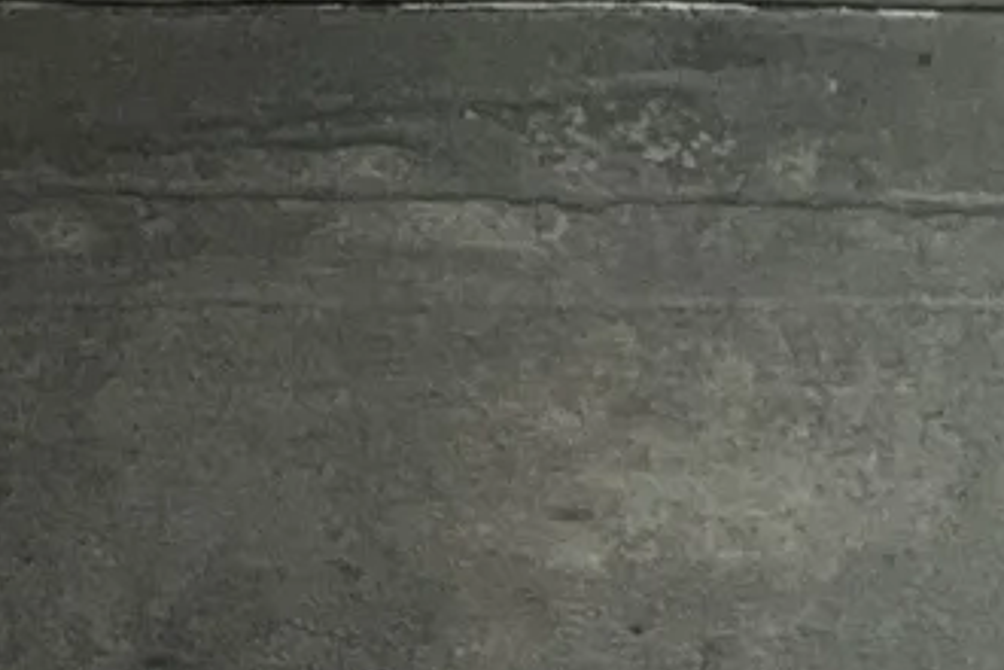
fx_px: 5856
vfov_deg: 6.4
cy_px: 1179
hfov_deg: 7.6
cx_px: -2696
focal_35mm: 210
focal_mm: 5.7
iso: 250
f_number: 1.5
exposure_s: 1/60
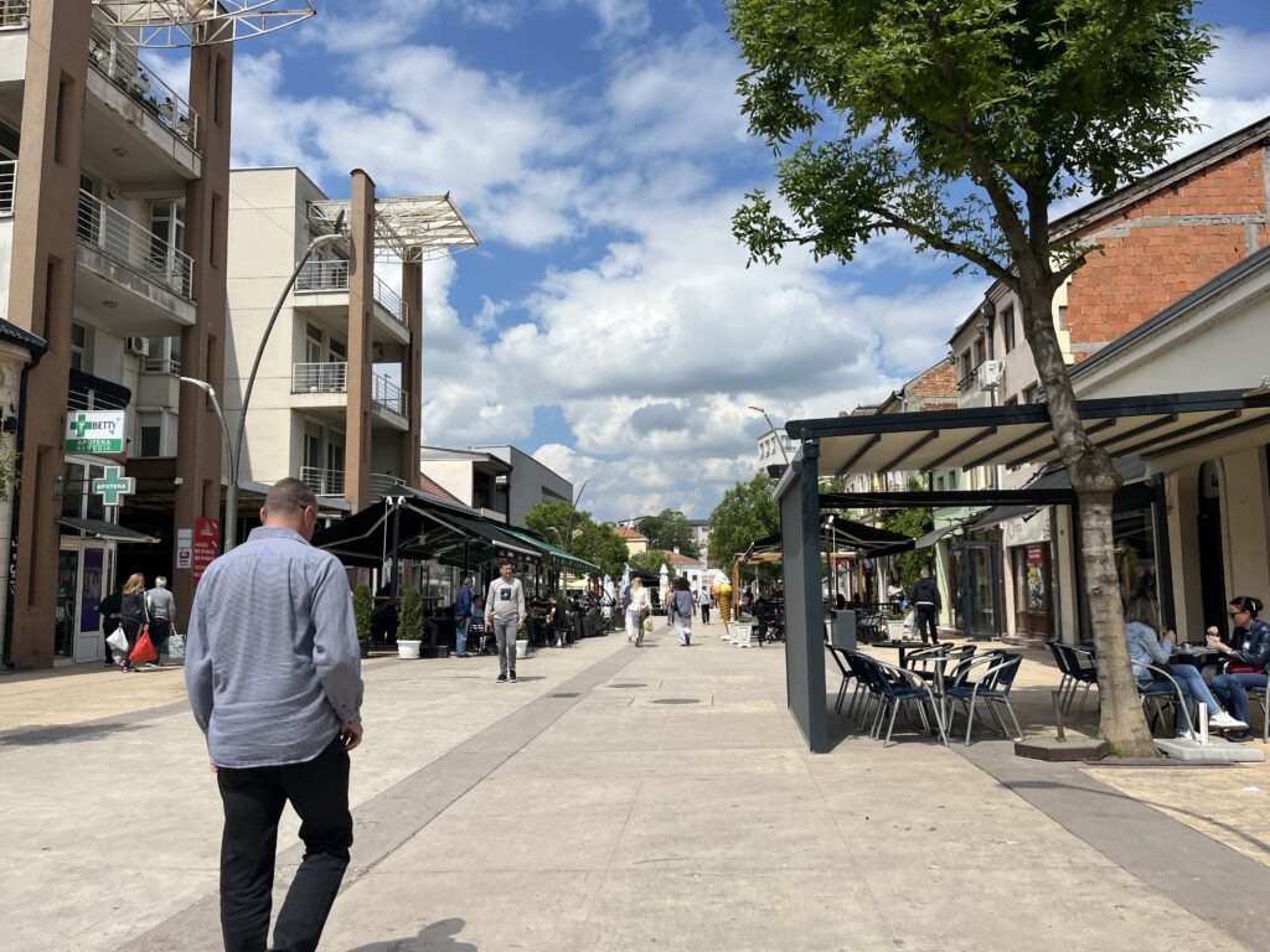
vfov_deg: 53.1
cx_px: 635
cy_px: 476
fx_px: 954
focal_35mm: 26
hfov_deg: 67.3
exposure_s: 1/6173
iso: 50
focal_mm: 5.1
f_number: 1.6
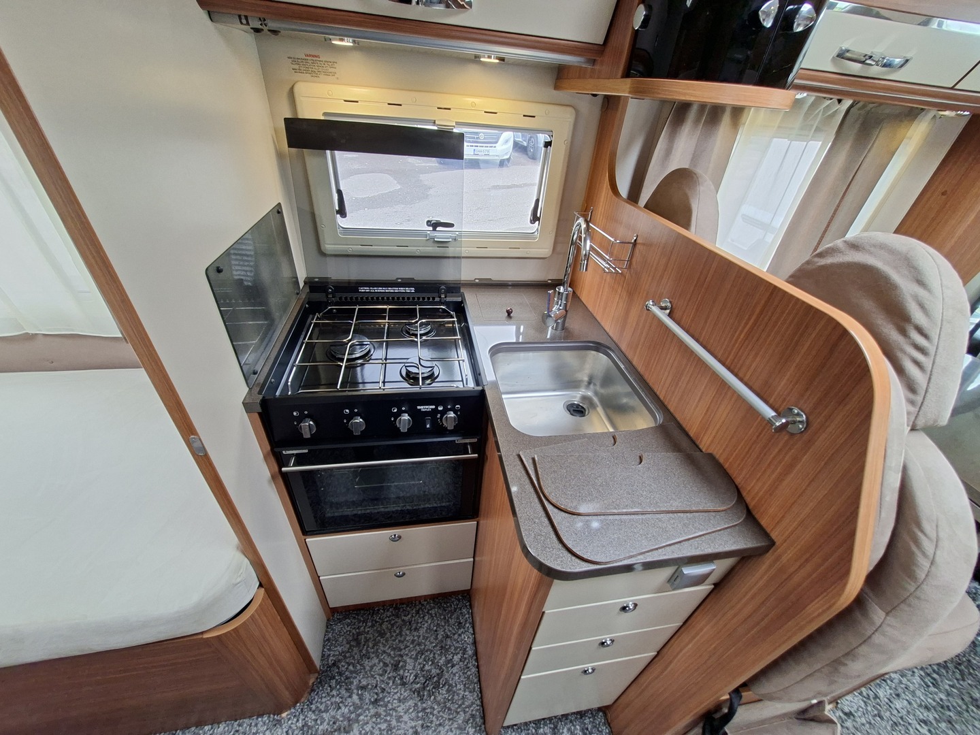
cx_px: 490
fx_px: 368
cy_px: 368
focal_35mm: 13
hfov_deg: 106.2
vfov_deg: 89.9
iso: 80
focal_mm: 1.74
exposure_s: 1/40
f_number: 2.2
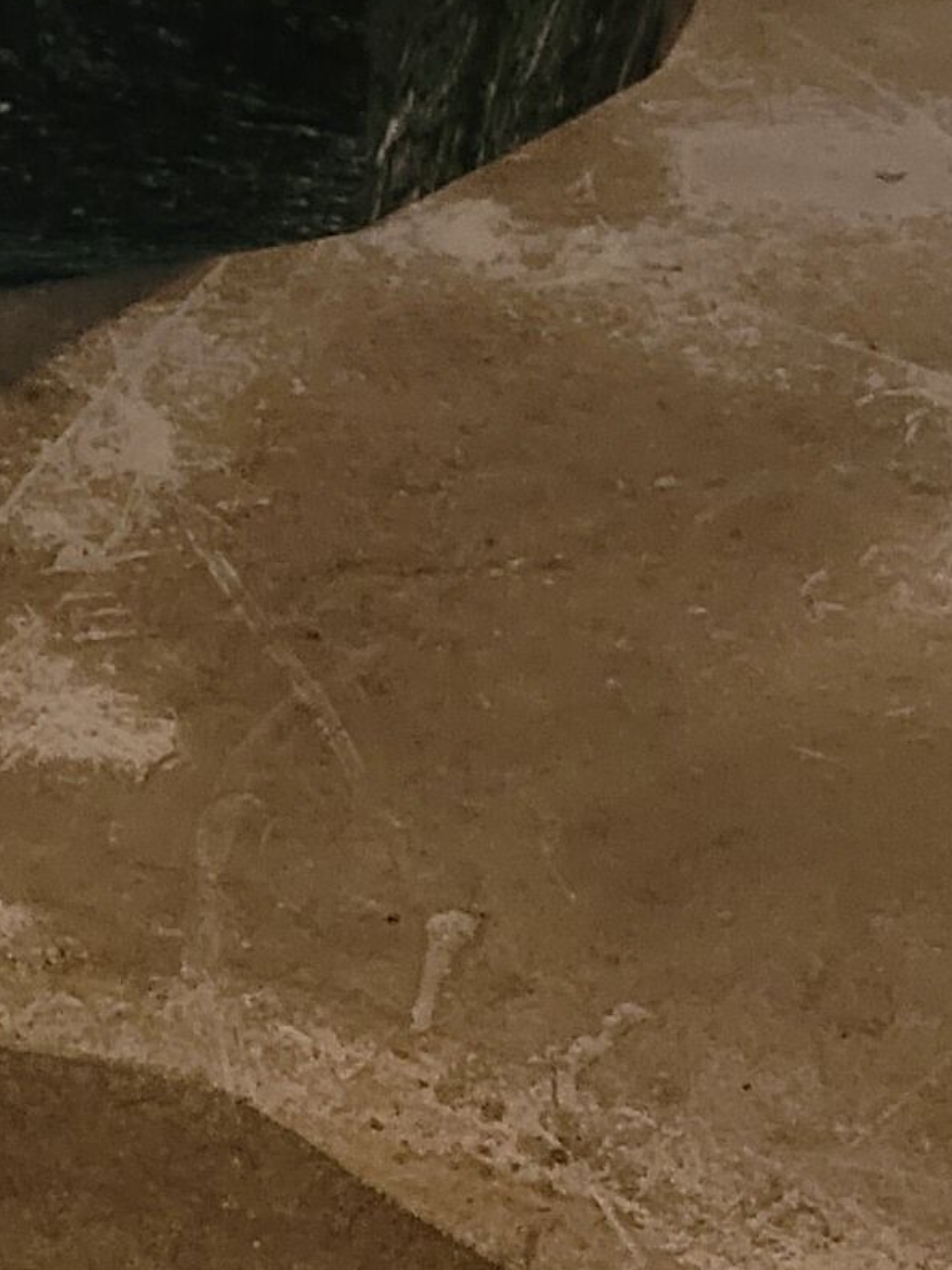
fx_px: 4877
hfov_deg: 10.9
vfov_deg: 13.8
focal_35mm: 133
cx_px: -311
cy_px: -740
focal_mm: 5.4
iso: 640
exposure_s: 1/33
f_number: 1.8
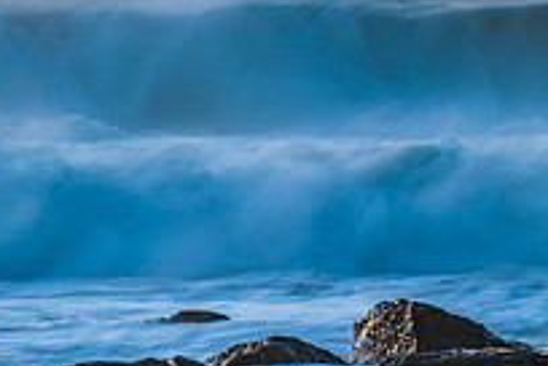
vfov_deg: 4.0
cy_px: 217
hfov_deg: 5.9
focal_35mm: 346
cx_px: 489
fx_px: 5266
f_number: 9
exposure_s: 1/1.25
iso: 64
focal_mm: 120
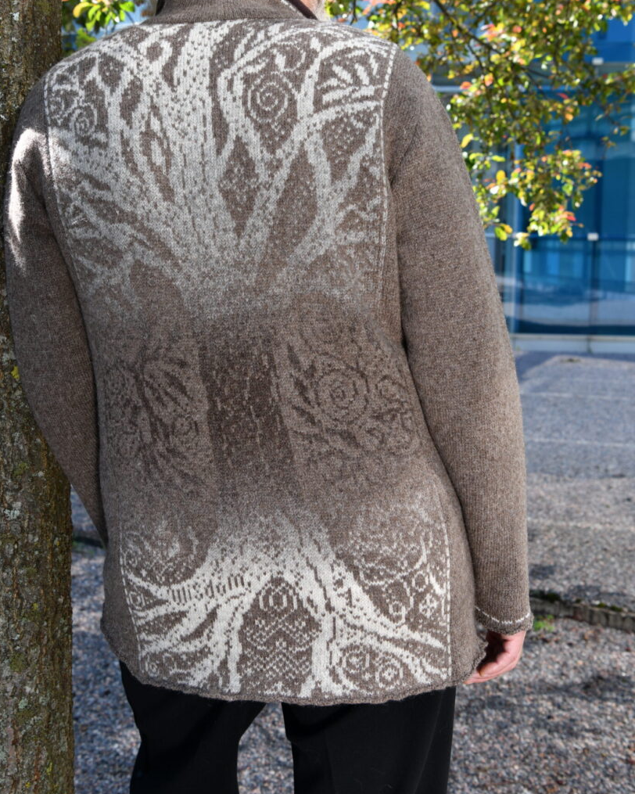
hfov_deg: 34.8
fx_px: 1010
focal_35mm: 43
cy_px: 312
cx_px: 263
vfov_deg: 42.7
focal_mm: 31
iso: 100
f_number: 5.6
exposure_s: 1/125
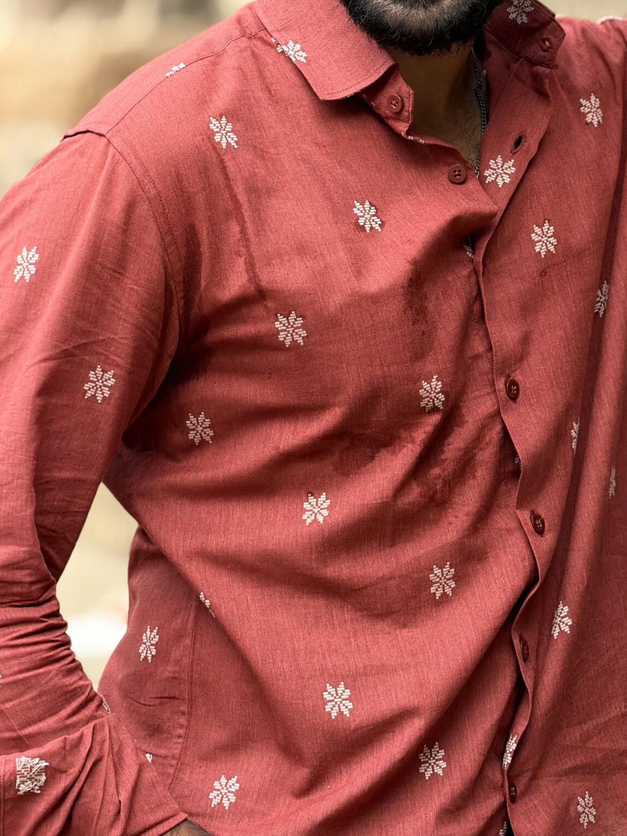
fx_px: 4057
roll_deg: -0.4
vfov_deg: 11.7
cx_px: 477
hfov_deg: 8.8
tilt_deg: -2.0
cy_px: 144
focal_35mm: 168
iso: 64
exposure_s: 1/121
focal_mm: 16.89
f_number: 2.8
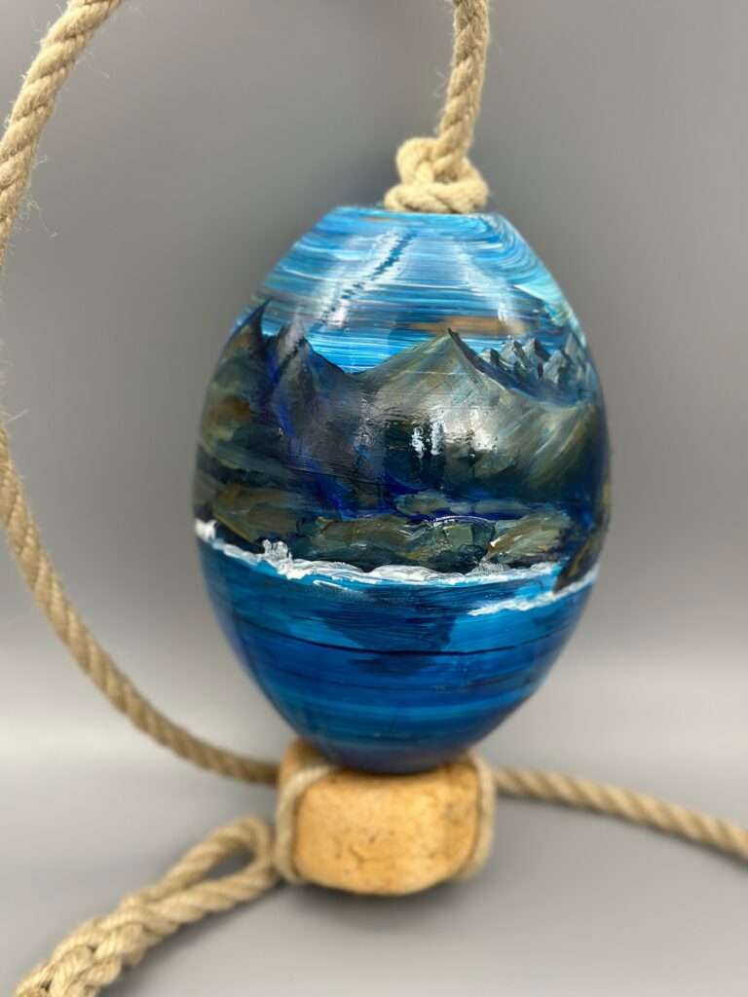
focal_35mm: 48
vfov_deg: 39.7
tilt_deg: -20.5
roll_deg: -2.7
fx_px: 1383
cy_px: 498
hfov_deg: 30.3
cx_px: 374
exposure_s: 1/50
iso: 200
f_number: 1.78
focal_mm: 6.86
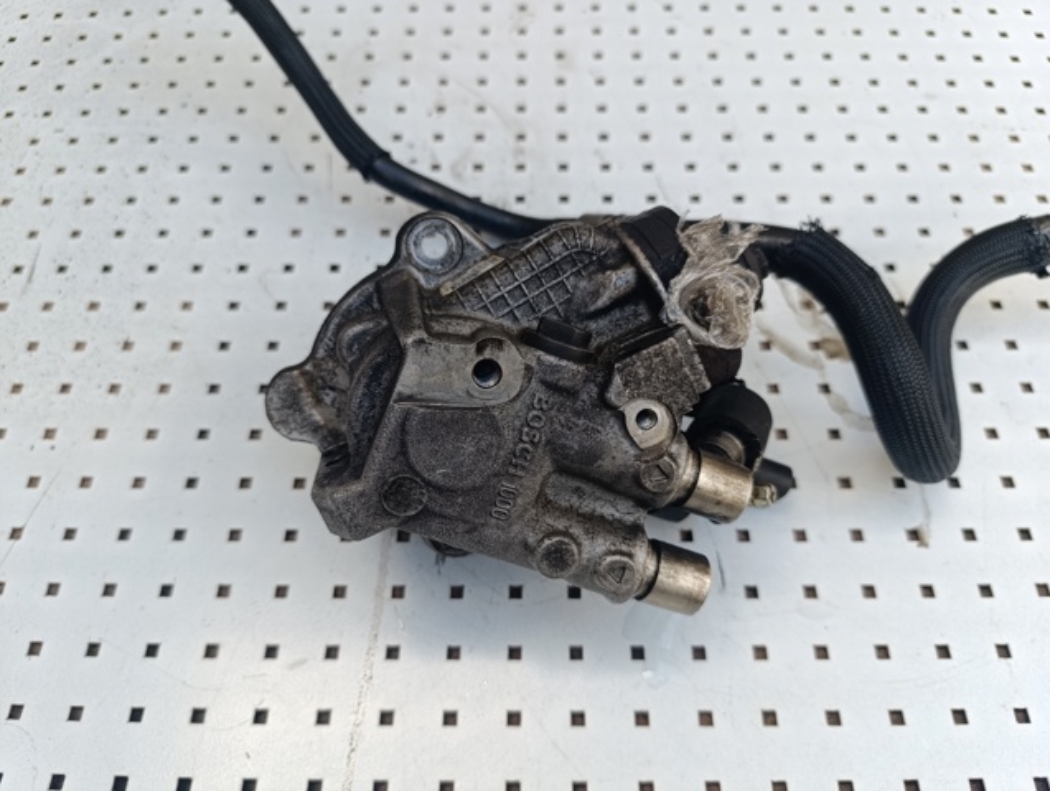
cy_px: 396
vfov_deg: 59.0
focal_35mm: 23
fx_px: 699
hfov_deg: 73.8
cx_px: 525
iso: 64
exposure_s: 1/100
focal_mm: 6.14
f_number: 1.6
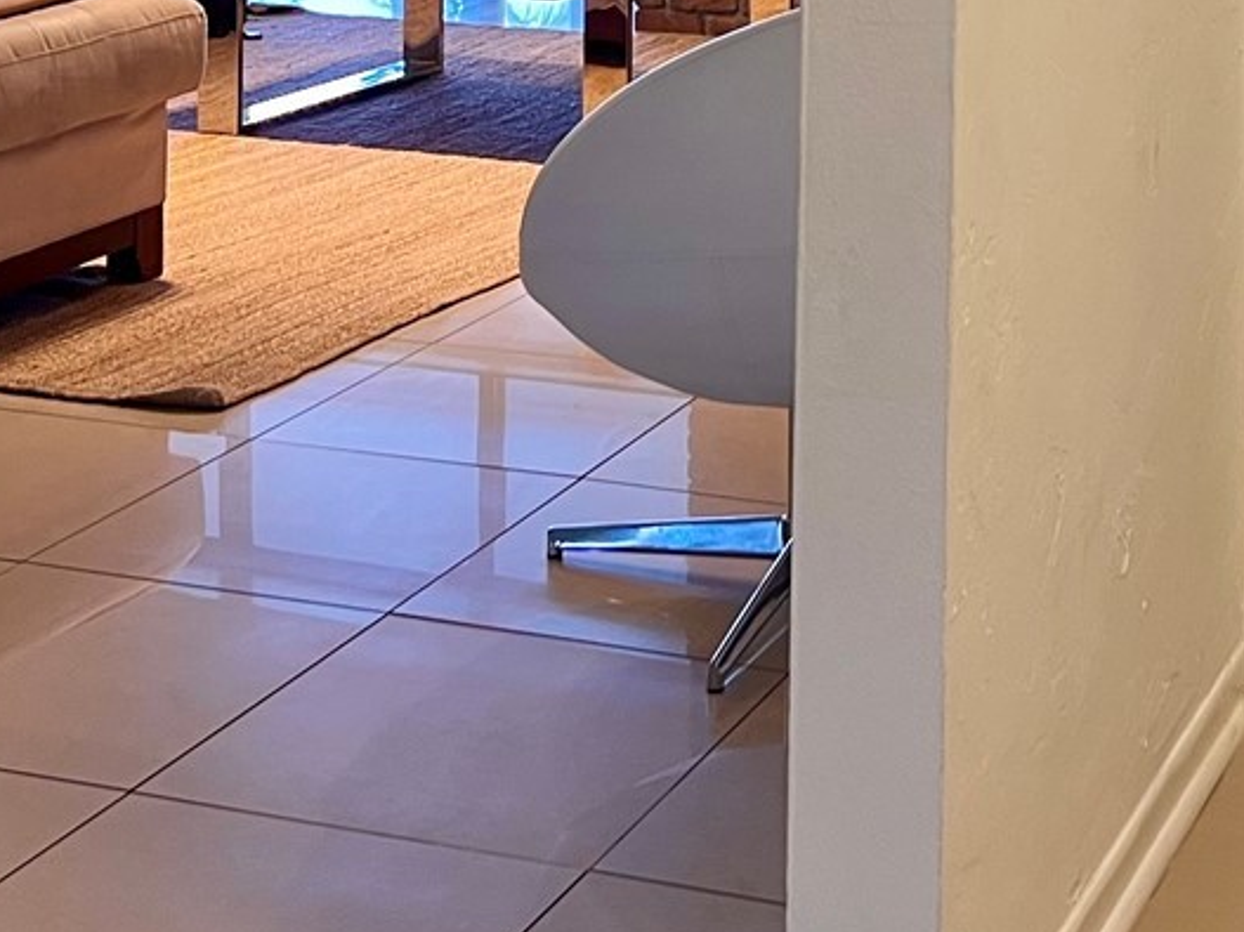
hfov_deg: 24.3
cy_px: -283
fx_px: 2838
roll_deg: -1.5
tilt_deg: -4.0
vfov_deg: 17.5
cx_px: 989
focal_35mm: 79
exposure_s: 1/60
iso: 125
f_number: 1.5
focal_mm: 5.7
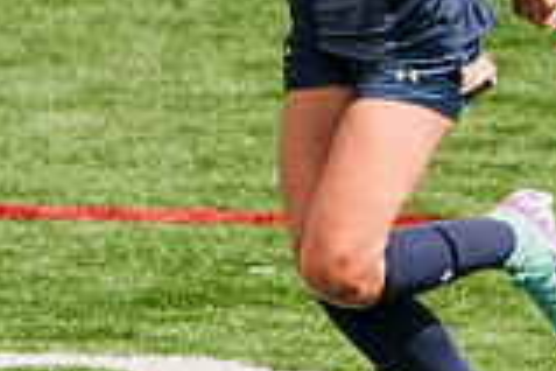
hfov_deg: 1.4
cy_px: 142
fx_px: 22532
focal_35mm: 1459
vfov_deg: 0.9
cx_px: 804
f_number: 6.3
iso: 320
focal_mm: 353
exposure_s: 1/1600
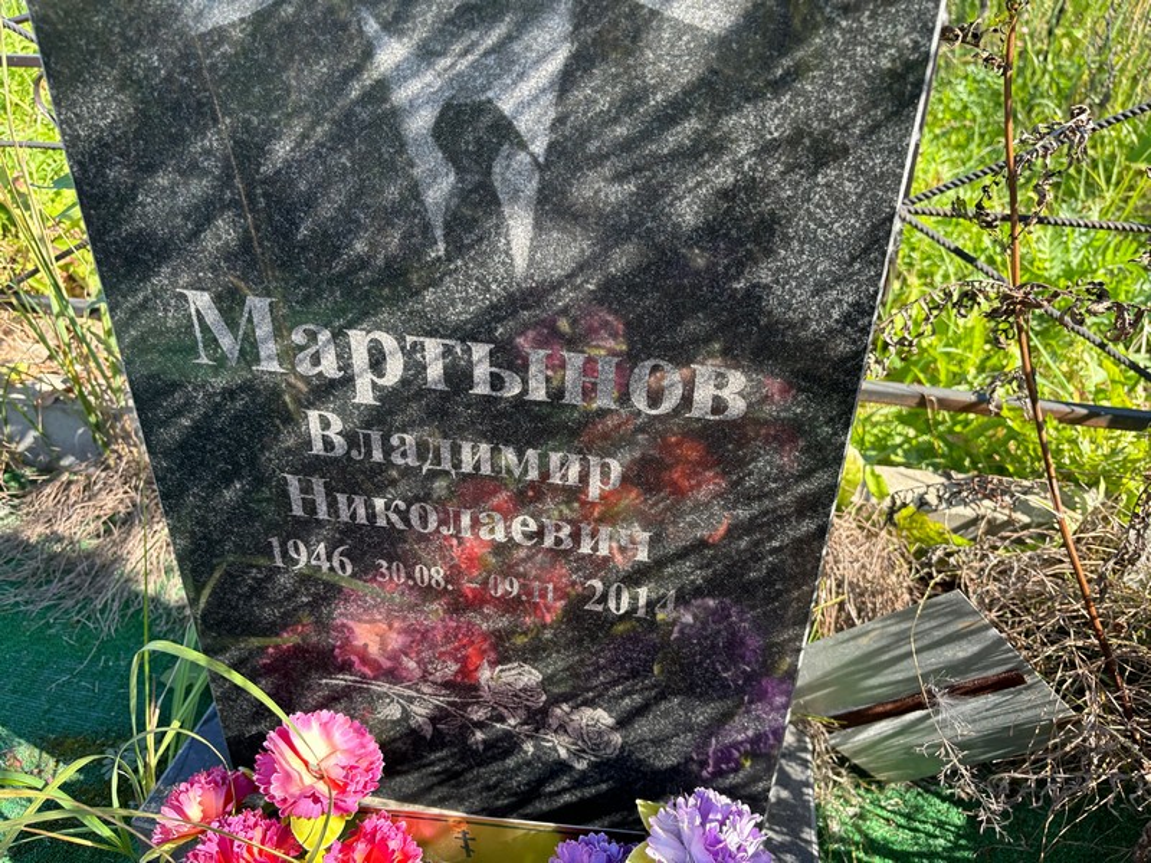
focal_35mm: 26
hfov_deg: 67.3
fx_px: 865
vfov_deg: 53.1
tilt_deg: -31.7
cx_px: 576
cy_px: 432
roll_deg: -2.9
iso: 50
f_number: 1.6
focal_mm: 5.96
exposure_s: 1/421
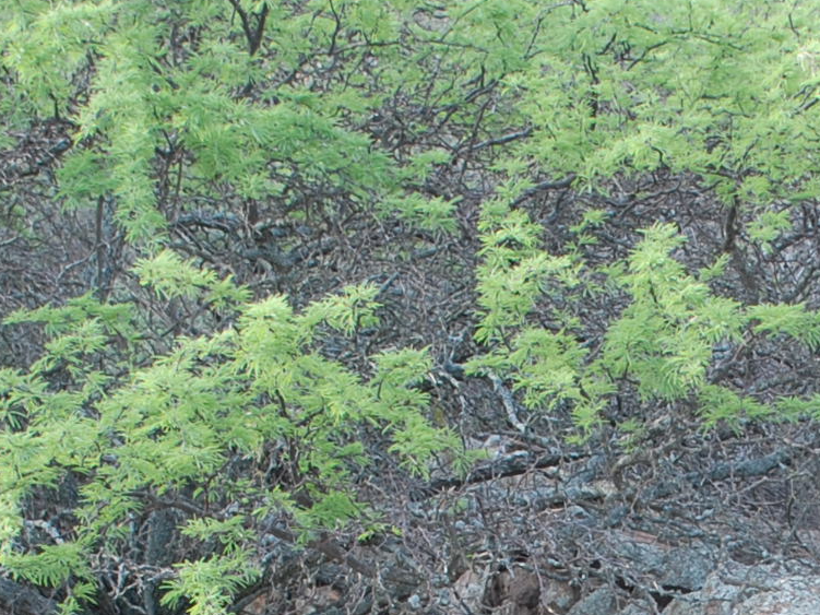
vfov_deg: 9.9
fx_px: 3434
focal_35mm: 145
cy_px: 949
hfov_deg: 13.5
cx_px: 789
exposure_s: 1/60
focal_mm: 26
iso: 100
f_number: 4
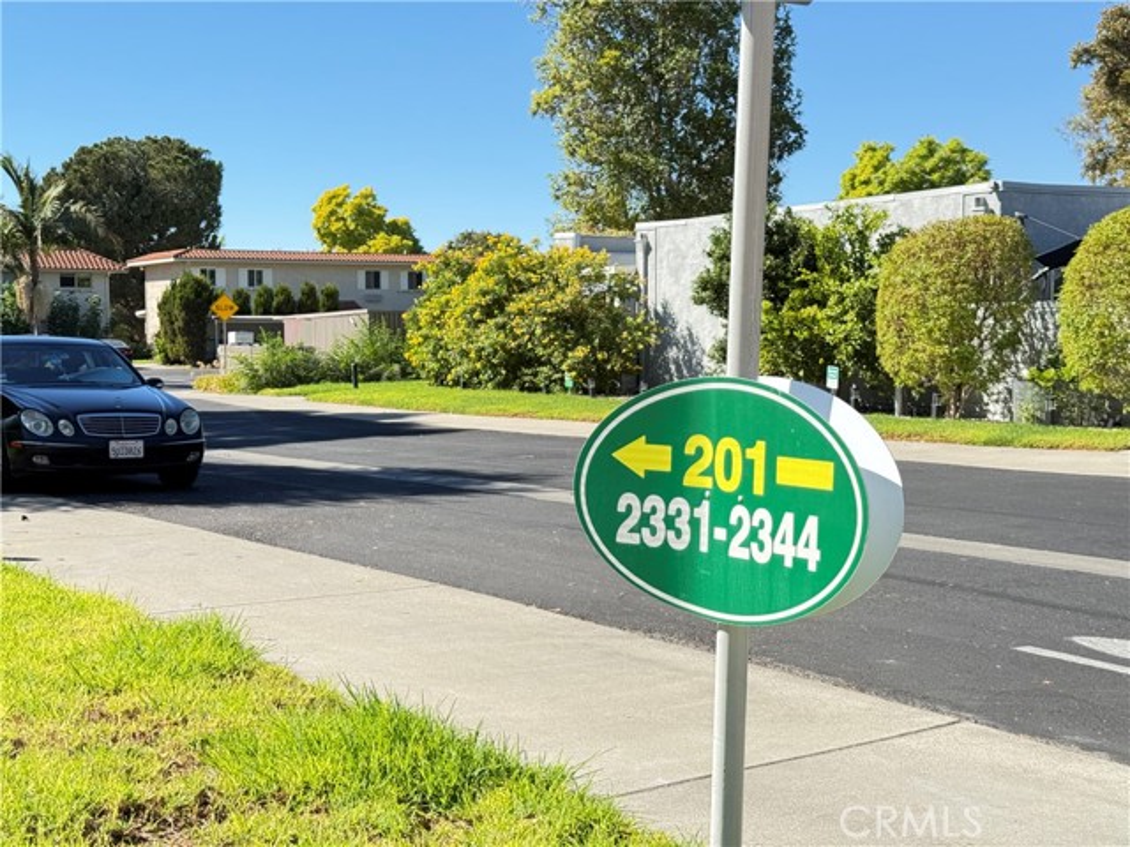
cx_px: 565
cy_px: 424
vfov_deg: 30.3
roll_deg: +0.2
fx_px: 1567
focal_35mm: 48
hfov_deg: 39.7
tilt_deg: -2.3
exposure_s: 1/1513
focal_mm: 6.76
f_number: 1.78
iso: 100
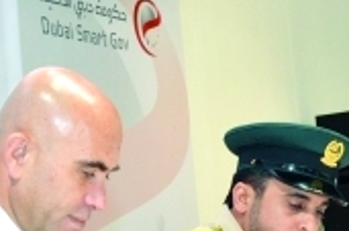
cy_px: 201
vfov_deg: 8.7
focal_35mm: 157
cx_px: -14
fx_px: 1518
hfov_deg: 12.9
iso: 800
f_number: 7.1
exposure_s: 1/80
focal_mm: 28
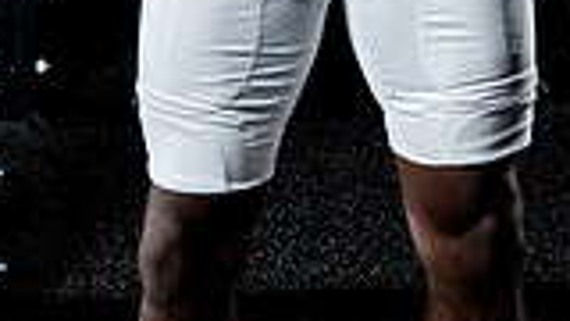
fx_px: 2222
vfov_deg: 7.7
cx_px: 289
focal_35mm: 147
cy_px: -449
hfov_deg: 14.6
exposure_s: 1/250
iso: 640
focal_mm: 50
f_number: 9
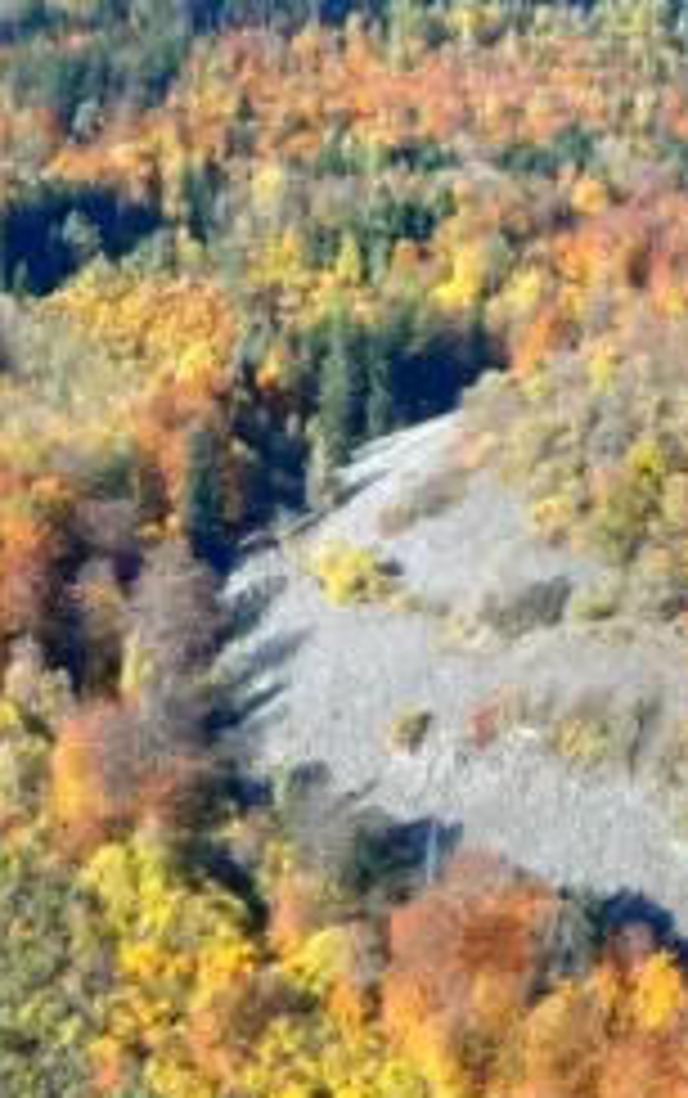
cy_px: 722
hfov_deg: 11.0
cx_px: 904
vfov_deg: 17.9
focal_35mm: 116
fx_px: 3472
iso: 800
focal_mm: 32
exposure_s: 1/200
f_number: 14
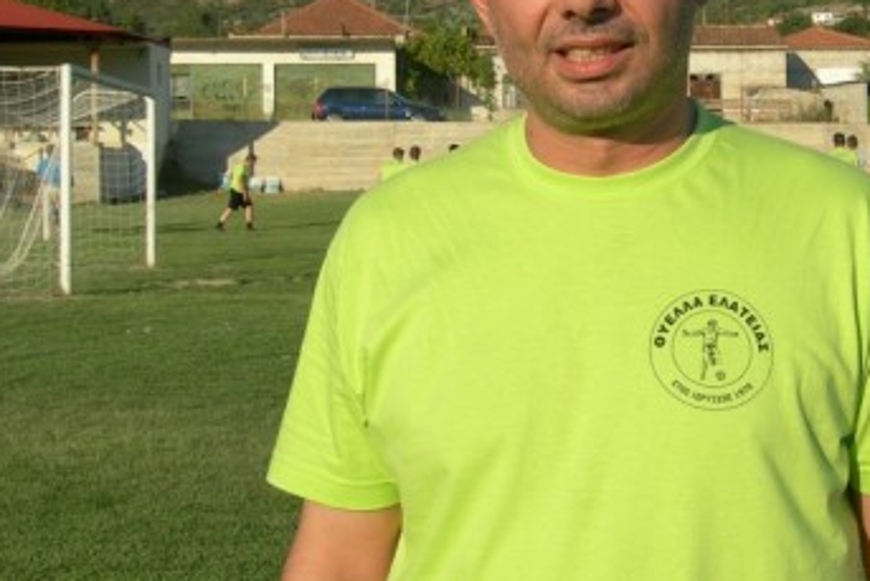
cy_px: 145
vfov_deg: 16.6
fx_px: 1982
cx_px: 639
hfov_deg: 24.5
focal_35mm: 82
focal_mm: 8.5
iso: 50
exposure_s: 1/540
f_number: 4.9
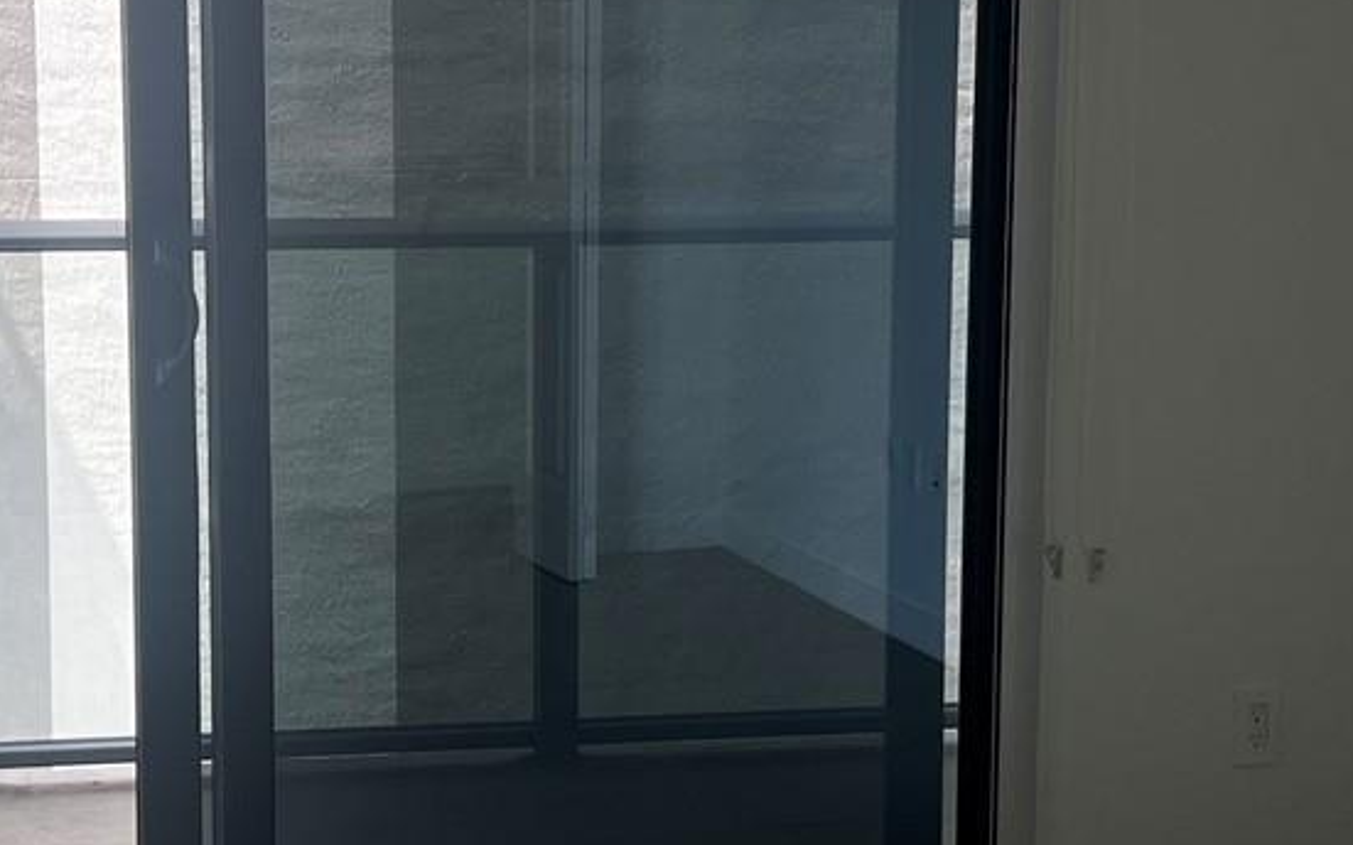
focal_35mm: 80
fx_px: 2949
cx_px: 486
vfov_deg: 16.3
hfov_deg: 25.7
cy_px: 418
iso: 50
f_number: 1.5
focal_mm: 5.7
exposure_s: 1/468
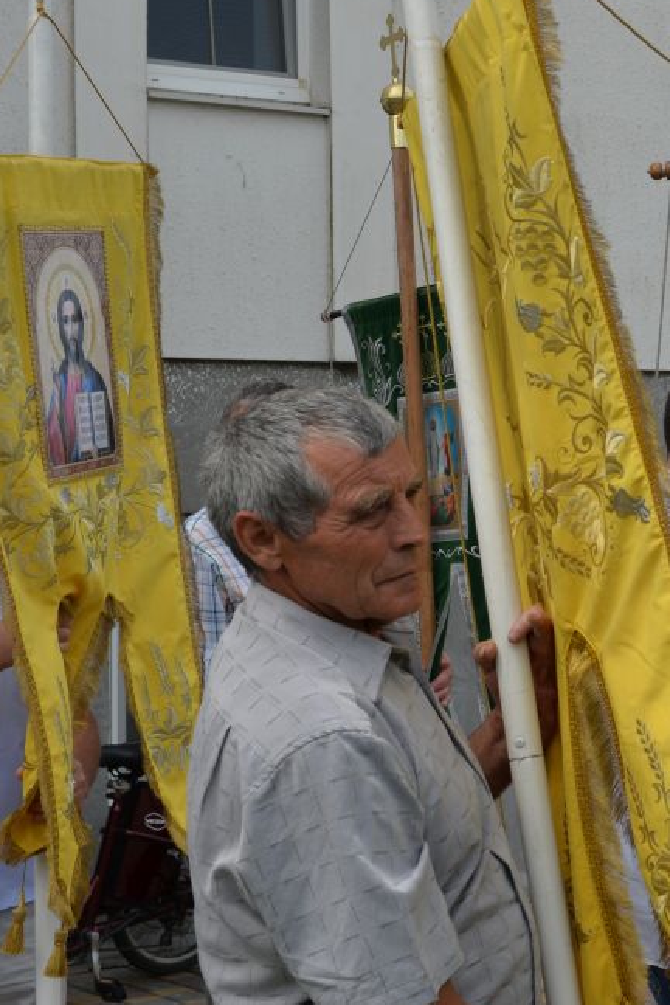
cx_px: 841
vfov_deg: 23.0
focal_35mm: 88
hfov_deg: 14.9
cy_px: 356
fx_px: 2456
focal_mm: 38
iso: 125
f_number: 8
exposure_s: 1/250
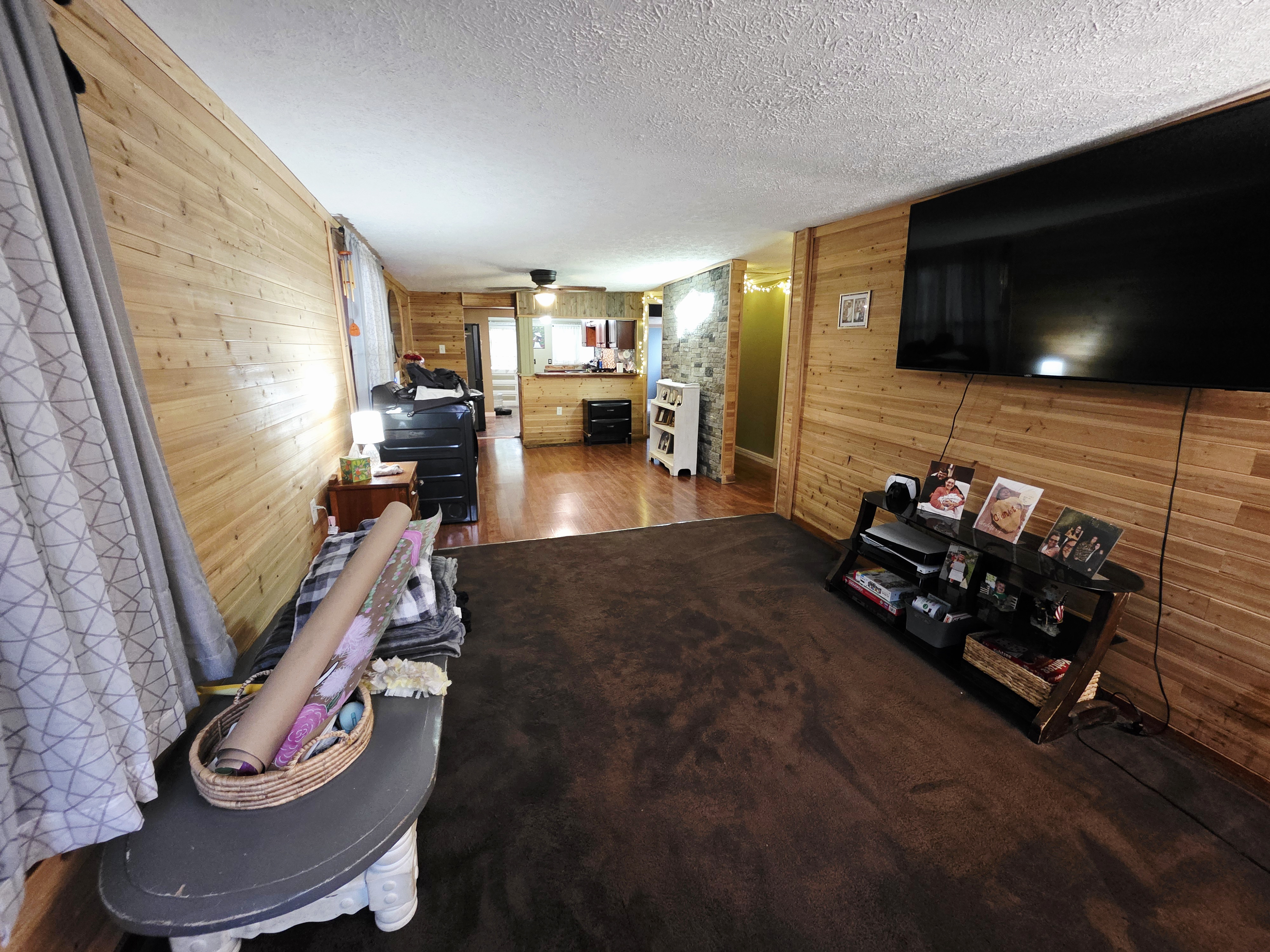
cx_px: 635
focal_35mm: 13
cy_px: 476
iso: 1000
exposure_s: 1/64.9
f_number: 1.9
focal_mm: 2.2
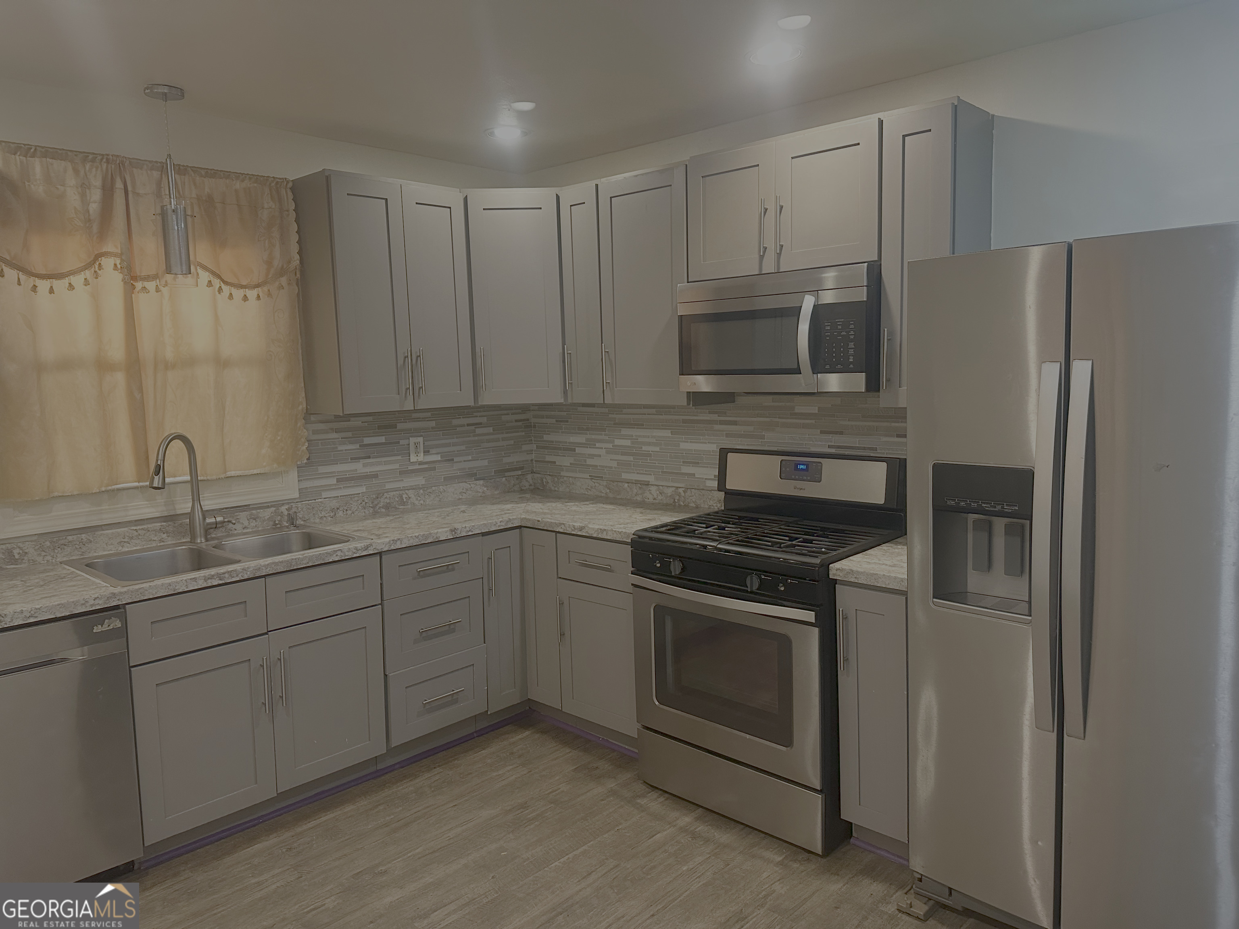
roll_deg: +1.4
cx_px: 620
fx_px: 859
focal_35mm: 24
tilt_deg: -6.0
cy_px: 464
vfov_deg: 56.8
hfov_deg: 71.6
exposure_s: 1/60
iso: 500
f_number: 1.78
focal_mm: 6.86
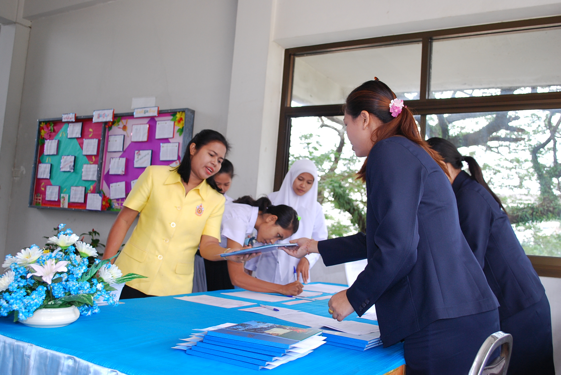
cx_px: 280
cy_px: 188
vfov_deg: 40.1
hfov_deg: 57.2
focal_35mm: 33
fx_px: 515
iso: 400
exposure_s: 1/50
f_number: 4
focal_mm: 22
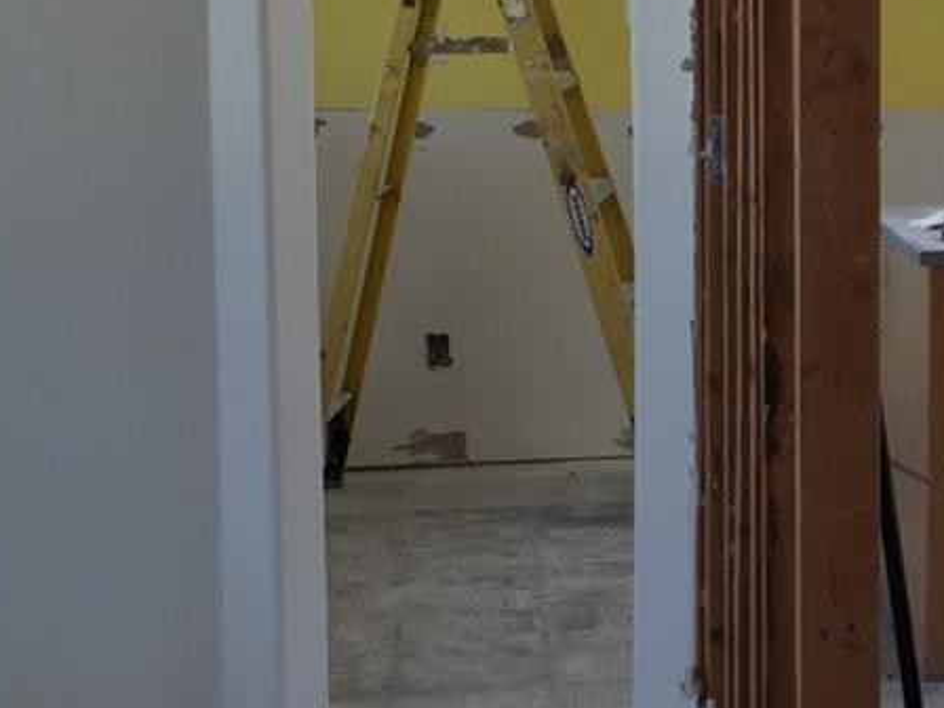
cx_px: 1254
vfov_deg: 15.2
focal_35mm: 97
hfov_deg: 18.7
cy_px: 274
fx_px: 2645
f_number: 2.2
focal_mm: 4.15
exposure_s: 1/120
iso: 40
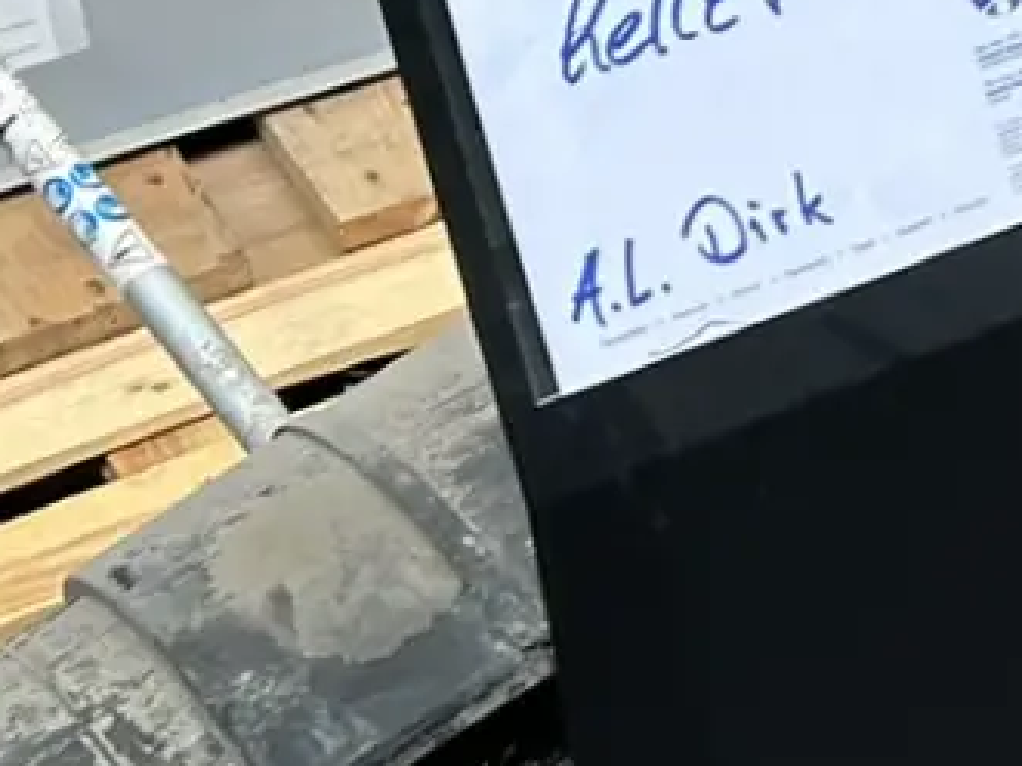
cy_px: -330
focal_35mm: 151
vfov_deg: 9.6
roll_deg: +4.7
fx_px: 4456
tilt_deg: -29.9
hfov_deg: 12.5
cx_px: 1451
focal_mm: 5.7
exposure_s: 1/100
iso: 64
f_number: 1.5
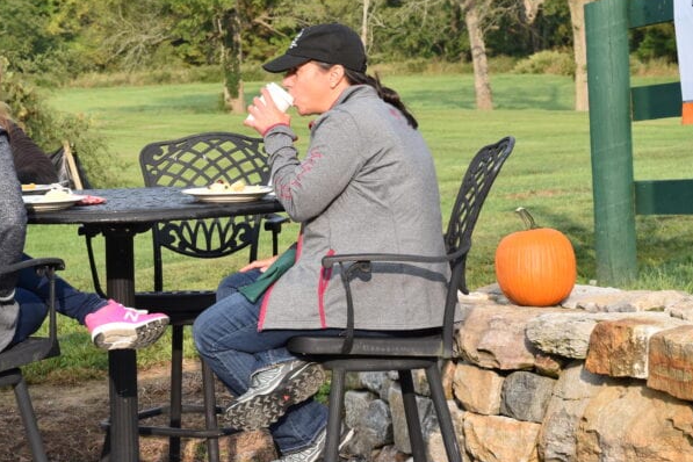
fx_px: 2175
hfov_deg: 18.1
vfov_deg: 12.1
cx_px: 258
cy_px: 133
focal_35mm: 113
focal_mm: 50
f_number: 8
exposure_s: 1/250
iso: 250
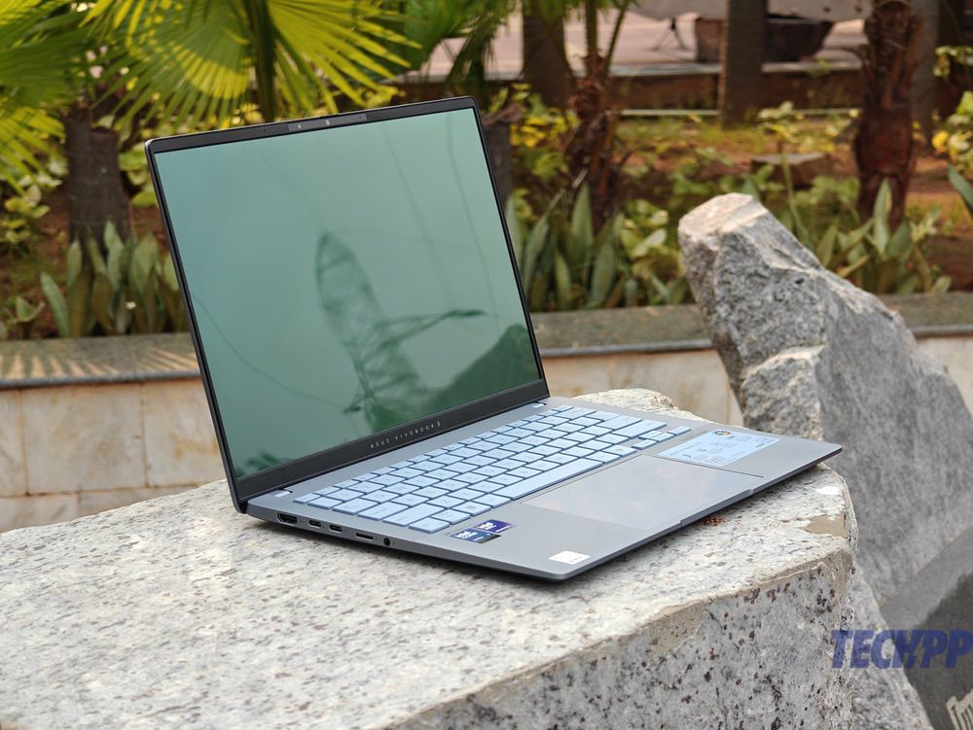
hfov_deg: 27.8
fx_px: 1969
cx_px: 486
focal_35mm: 70
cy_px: 365
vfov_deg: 21.0
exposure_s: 1/200
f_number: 2.6
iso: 80
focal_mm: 13.3
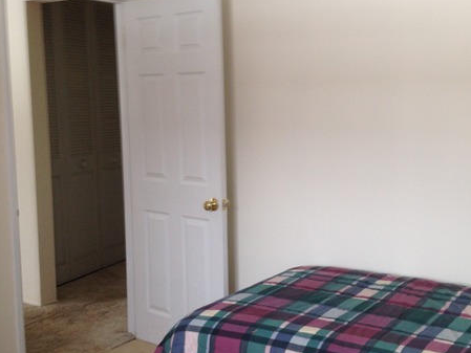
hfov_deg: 40.0
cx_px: 306
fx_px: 640
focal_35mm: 47
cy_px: 163
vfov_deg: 30.9
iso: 80
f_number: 2.4
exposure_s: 1/20
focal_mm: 4.12
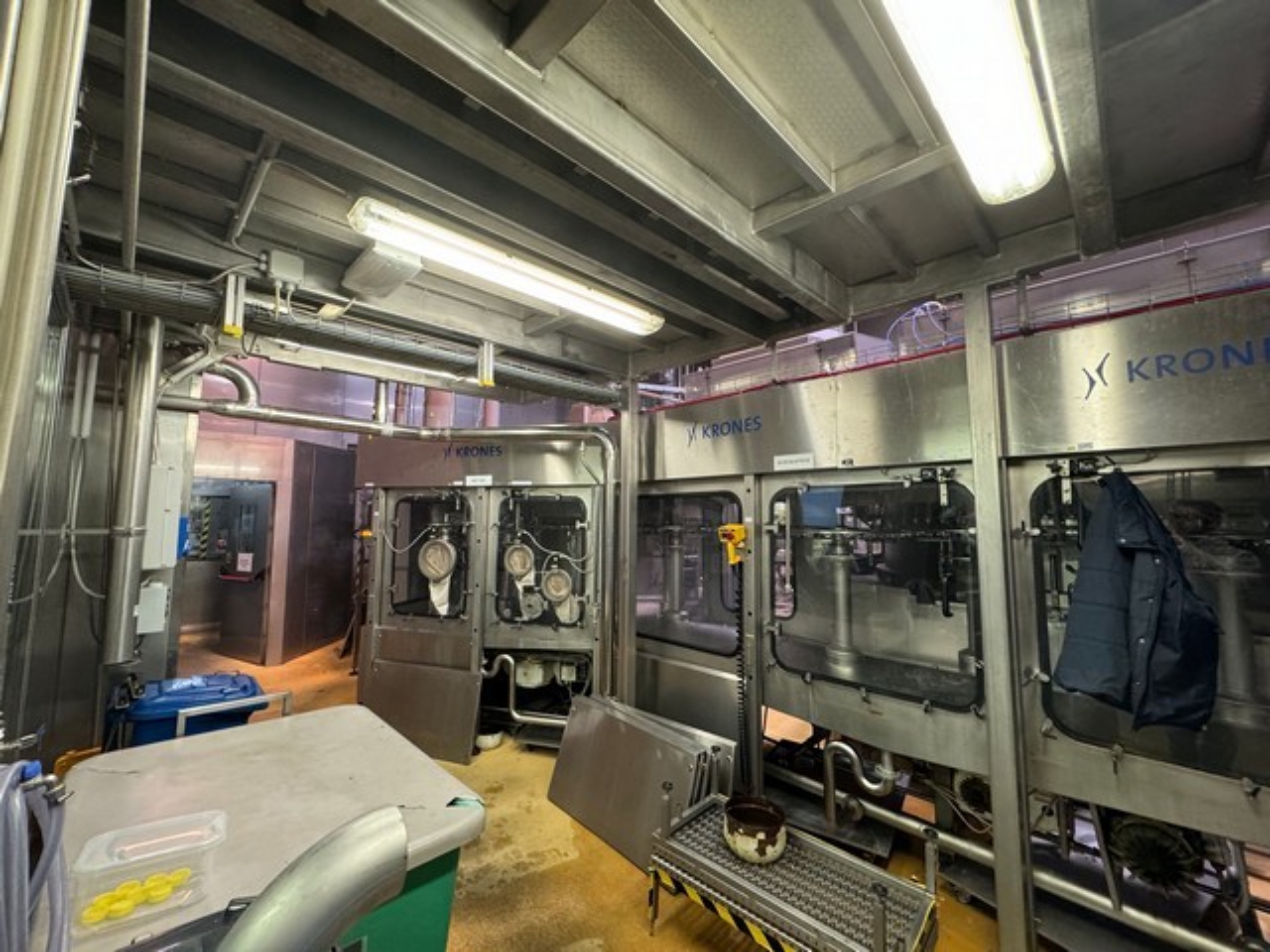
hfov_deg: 102.1
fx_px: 514
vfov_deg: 85.7
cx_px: 635
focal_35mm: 14
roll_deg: +0.3
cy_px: 476
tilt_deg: +5.6
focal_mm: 2.22
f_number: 2.2
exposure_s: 1/50
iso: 320
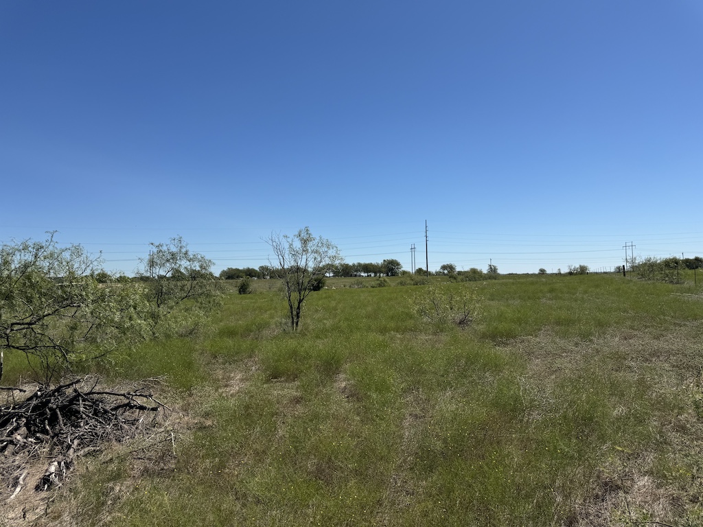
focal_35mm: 24
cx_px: 352
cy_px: 264
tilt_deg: -0.2
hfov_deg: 71.6
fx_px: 487
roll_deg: +0.9
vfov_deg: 56.8
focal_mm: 6.76
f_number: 1.78
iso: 80
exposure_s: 1/7092
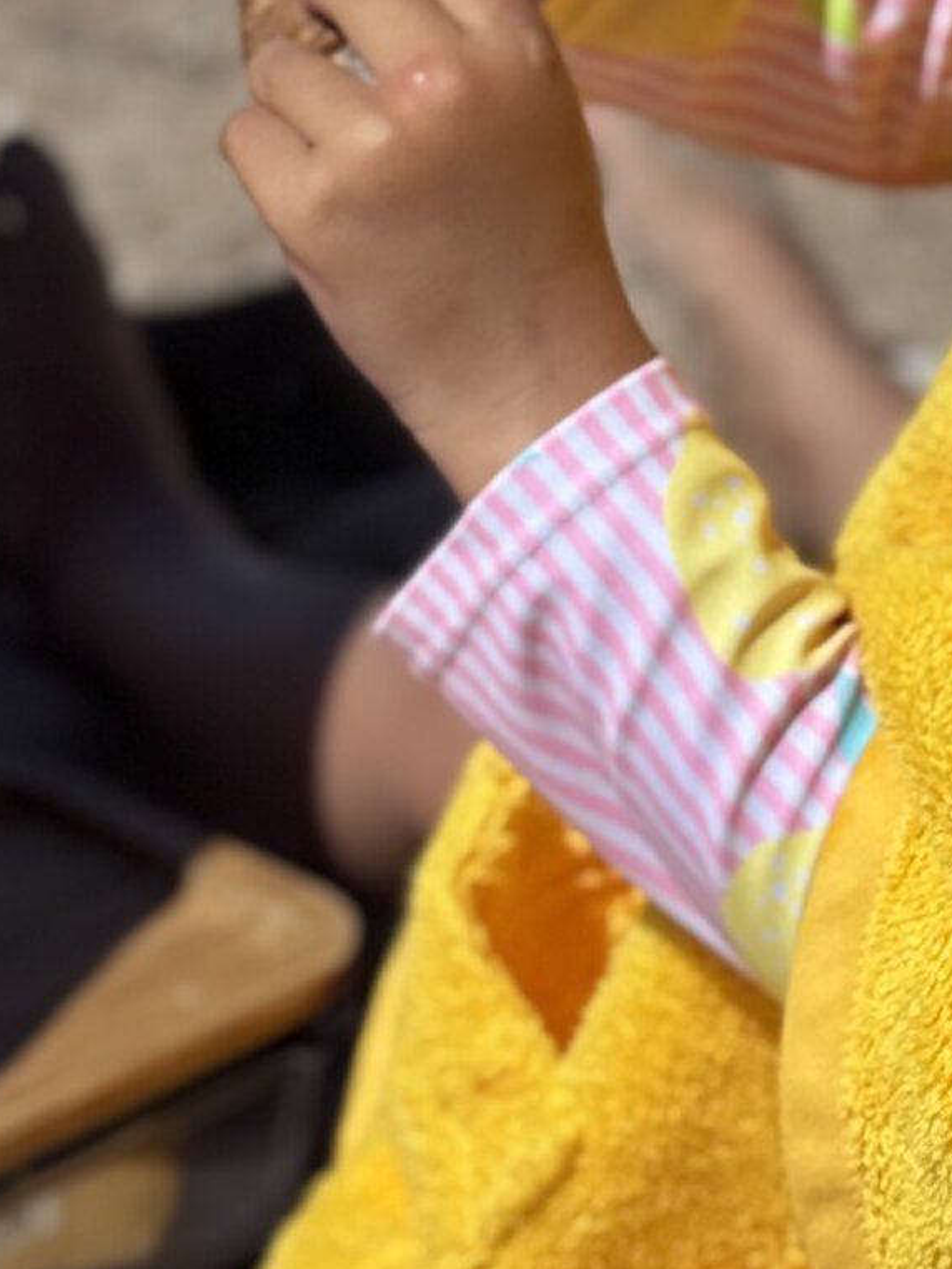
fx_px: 5905
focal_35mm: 161
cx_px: 1029
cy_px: 278
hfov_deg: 9.1
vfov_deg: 12.2
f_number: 1.78
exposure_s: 1/15385
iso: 80
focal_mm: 6.76
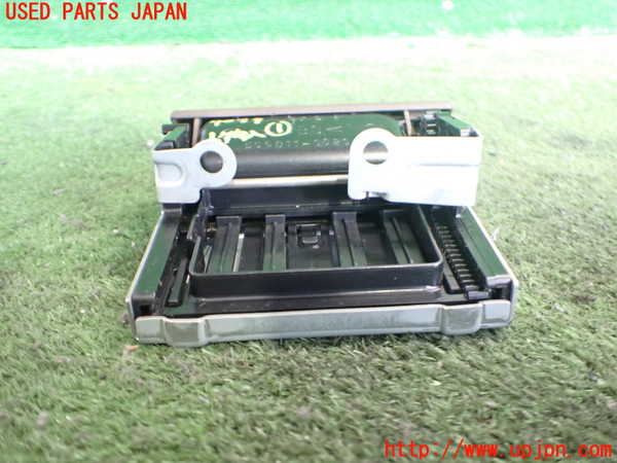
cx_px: 308
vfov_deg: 46.8
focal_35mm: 30
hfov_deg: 60.0
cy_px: 232
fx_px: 535
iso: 1000
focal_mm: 5.4
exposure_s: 1/30
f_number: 2.3
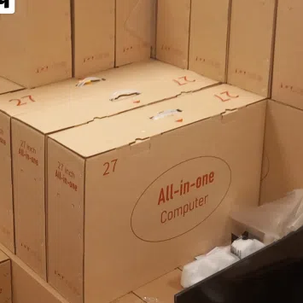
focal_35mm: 43
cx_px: 143
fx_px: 426
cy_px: 137
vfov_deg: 39.1
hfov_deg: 39.2
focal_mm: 4
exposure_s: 1/60.2
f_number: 1.8
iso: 125
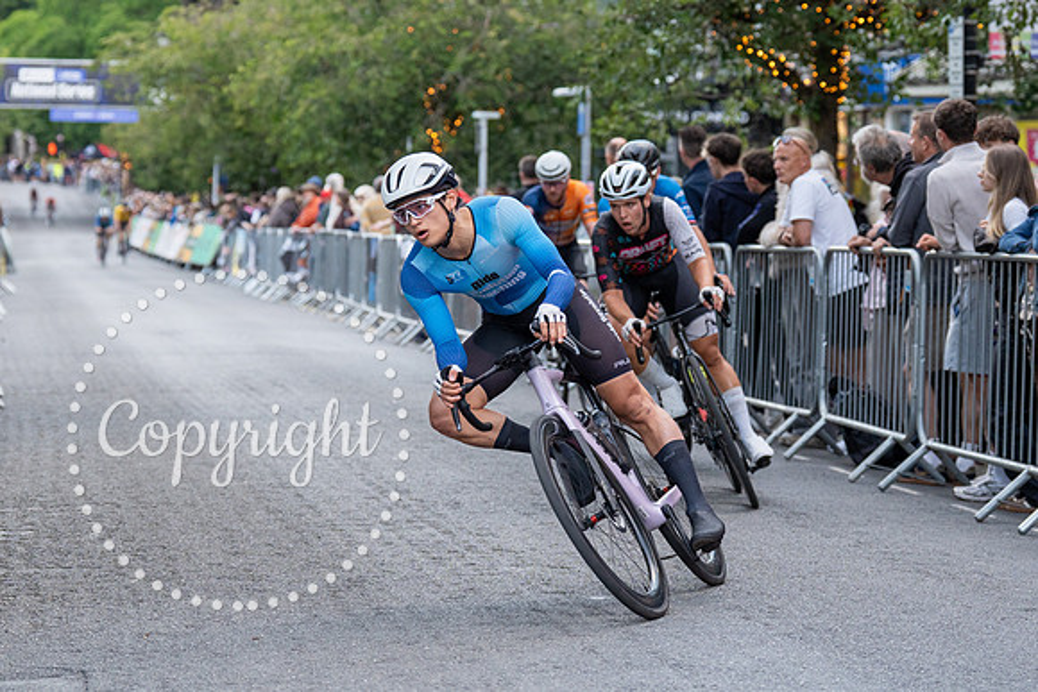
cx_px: 435
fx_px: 3562
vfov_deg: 11.1
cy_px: 214
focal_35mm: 124
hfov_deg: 16.6
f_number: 3.5
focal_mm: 87
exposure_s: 1/800
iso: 1600
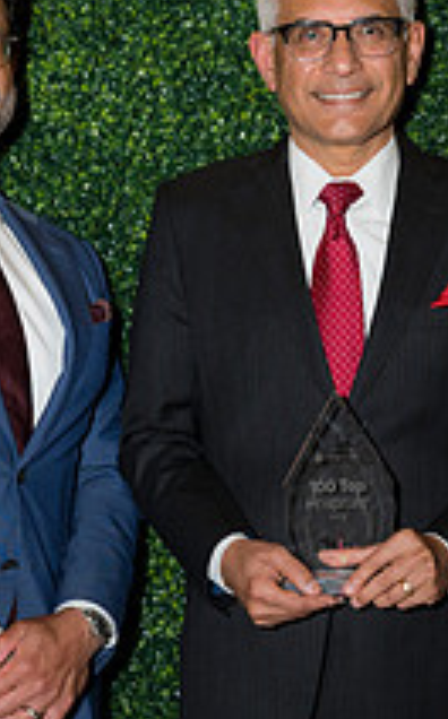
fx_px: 2292
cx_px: 316
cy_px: 438
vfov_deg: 17.8
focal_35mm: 117
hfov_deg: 11.1
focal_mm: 54
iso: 800
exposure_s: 1/160
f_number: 5
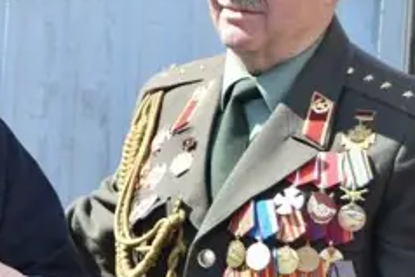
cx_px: -125
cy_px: 110
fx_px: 2503
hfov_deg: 9.3
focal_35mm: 217
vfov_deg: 6.3
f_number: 5.3
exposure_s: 1/160
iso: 100
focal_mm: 46
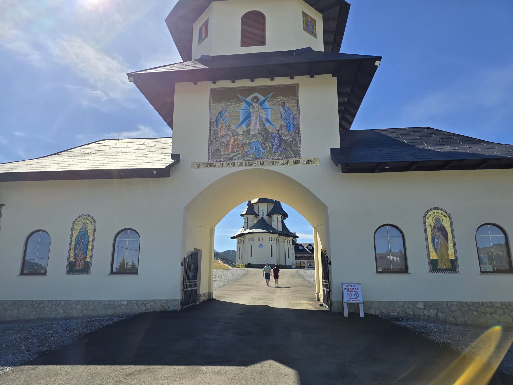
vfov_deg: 58.9
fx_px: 341
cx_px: 256
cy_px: 192
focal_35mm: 23
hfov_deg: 73.9
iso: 12
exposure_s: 1/1215
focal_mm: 6.3
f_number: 1.7
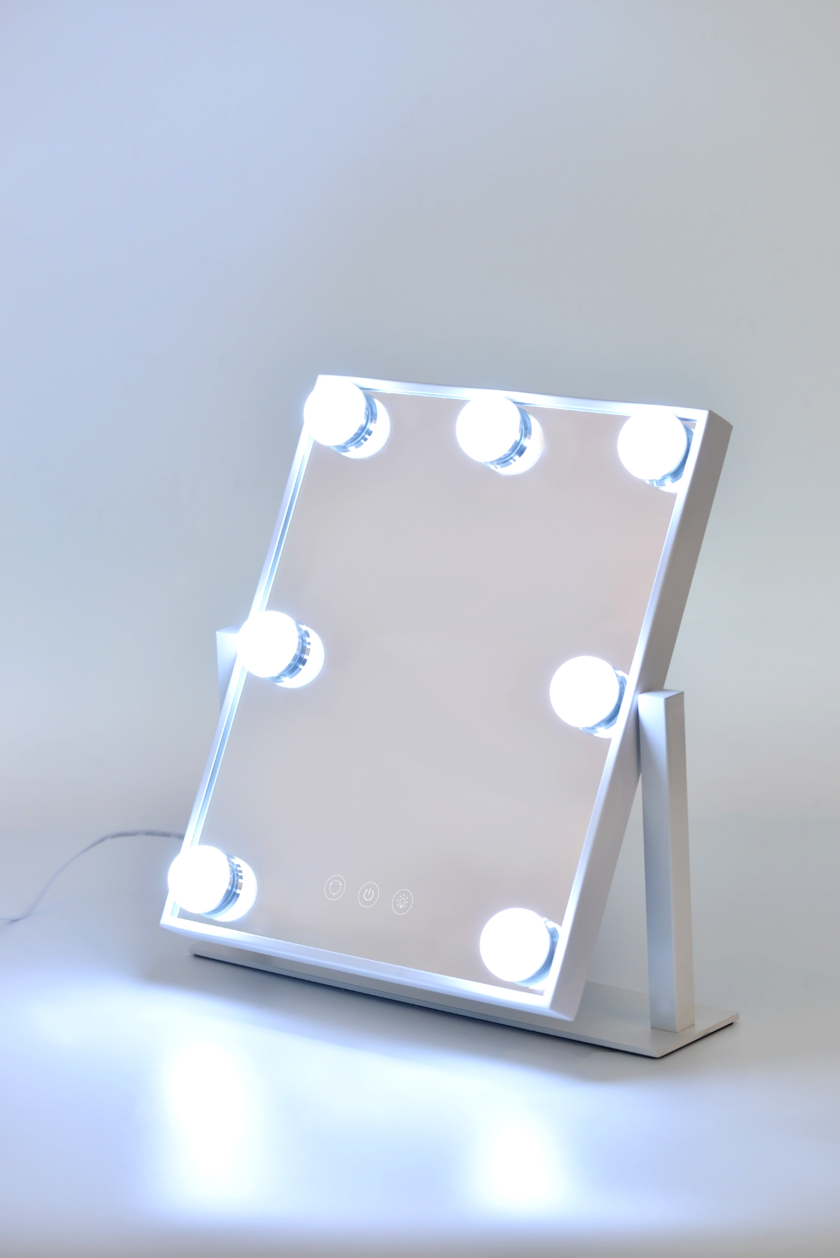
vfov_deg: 19.4
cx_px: 420
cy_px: 629
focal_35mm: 105
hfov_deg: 13.1
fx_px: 3671
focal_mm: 105
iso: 800
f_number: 8
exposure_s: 1/80
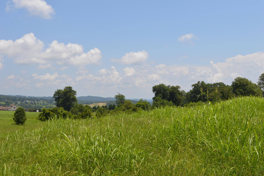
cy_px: 88
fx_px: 297
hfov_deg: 48.0
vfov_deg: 32.9
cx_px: 132
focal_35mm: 40
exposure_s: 1/320
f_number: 9
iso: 100
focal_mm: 27
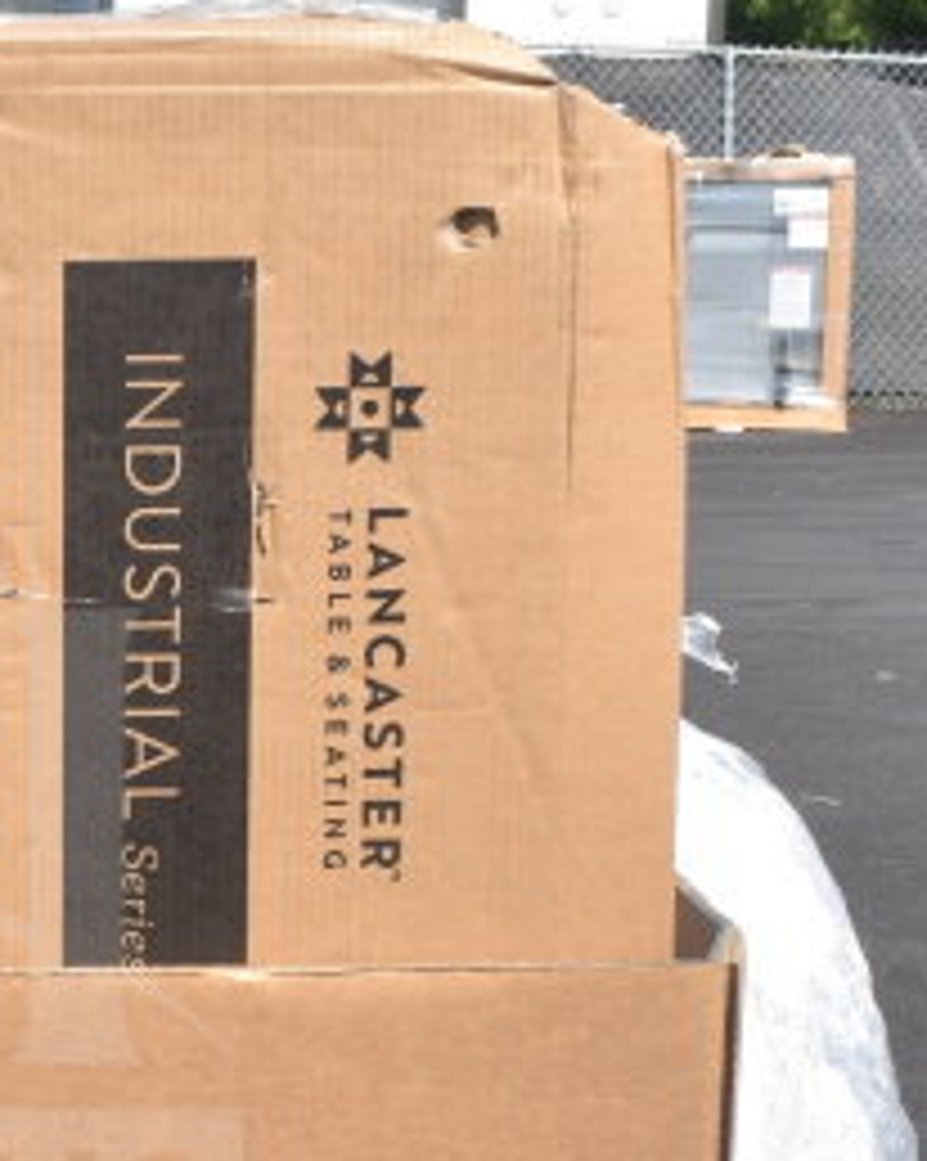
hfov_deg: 13.5
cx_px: -266
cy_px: 965
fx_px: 3777
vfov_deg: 17.3
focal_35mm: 110
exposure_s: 1/320
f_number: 9
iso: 200
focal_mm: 22
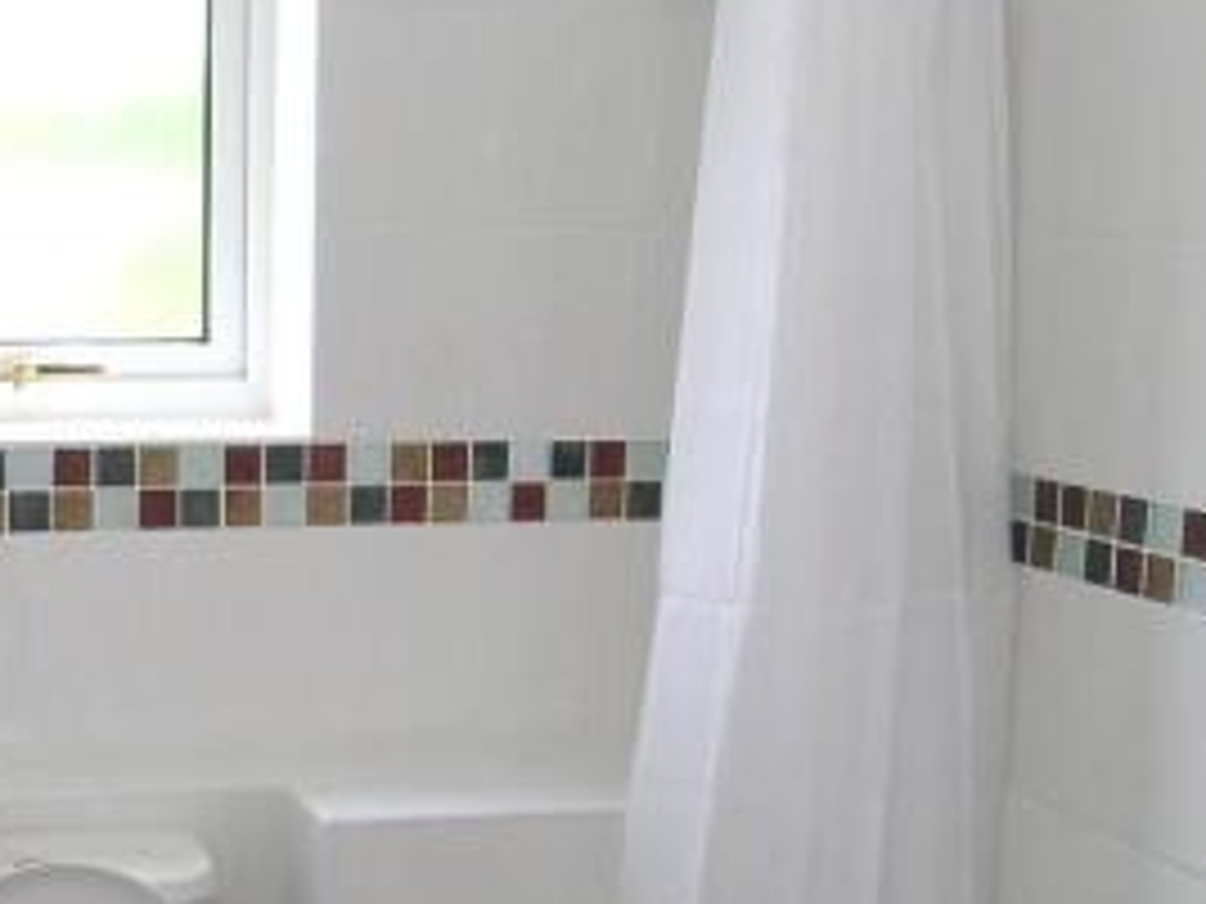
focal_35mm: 61
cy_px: 717
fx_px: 2125
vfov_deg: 23.7
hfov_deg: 30.4
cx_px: 137
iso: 50
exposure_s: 1/44.9
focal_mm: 5.8
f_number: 4
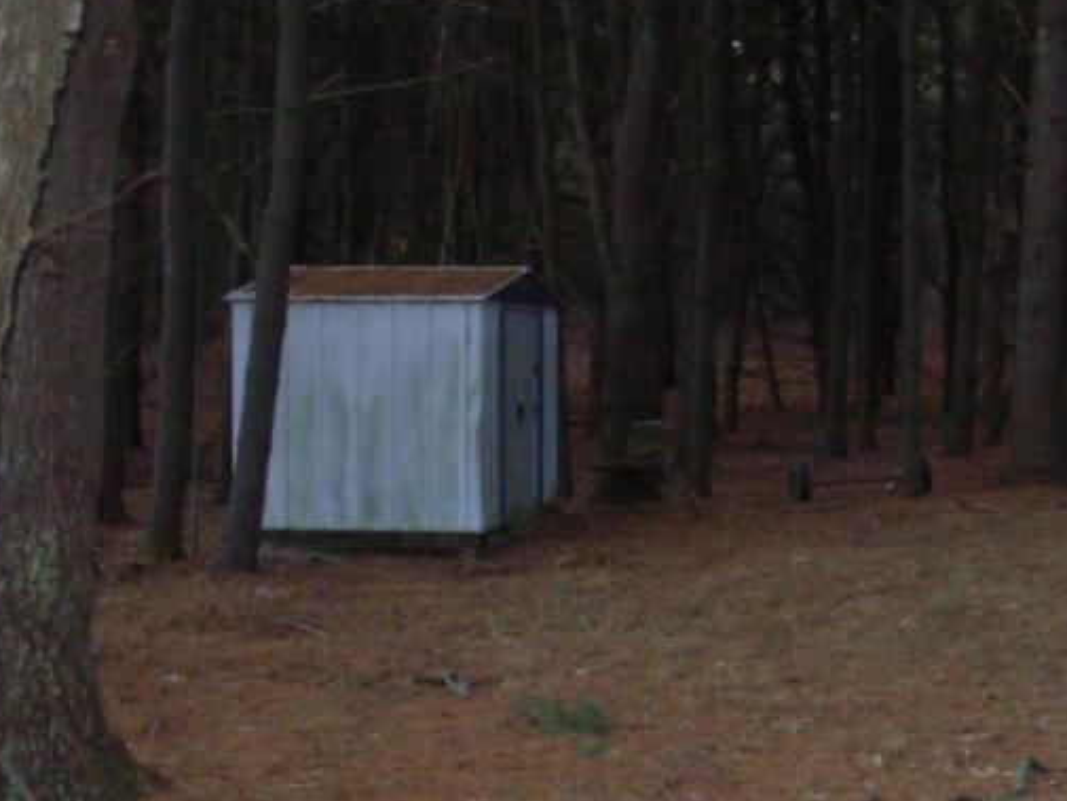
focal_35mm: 77
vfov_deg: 19.1
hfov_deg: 25.1
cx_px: 780
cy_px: 514
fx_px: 2374
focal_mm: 6.3
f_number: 2.9
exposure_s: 1/128
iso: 200
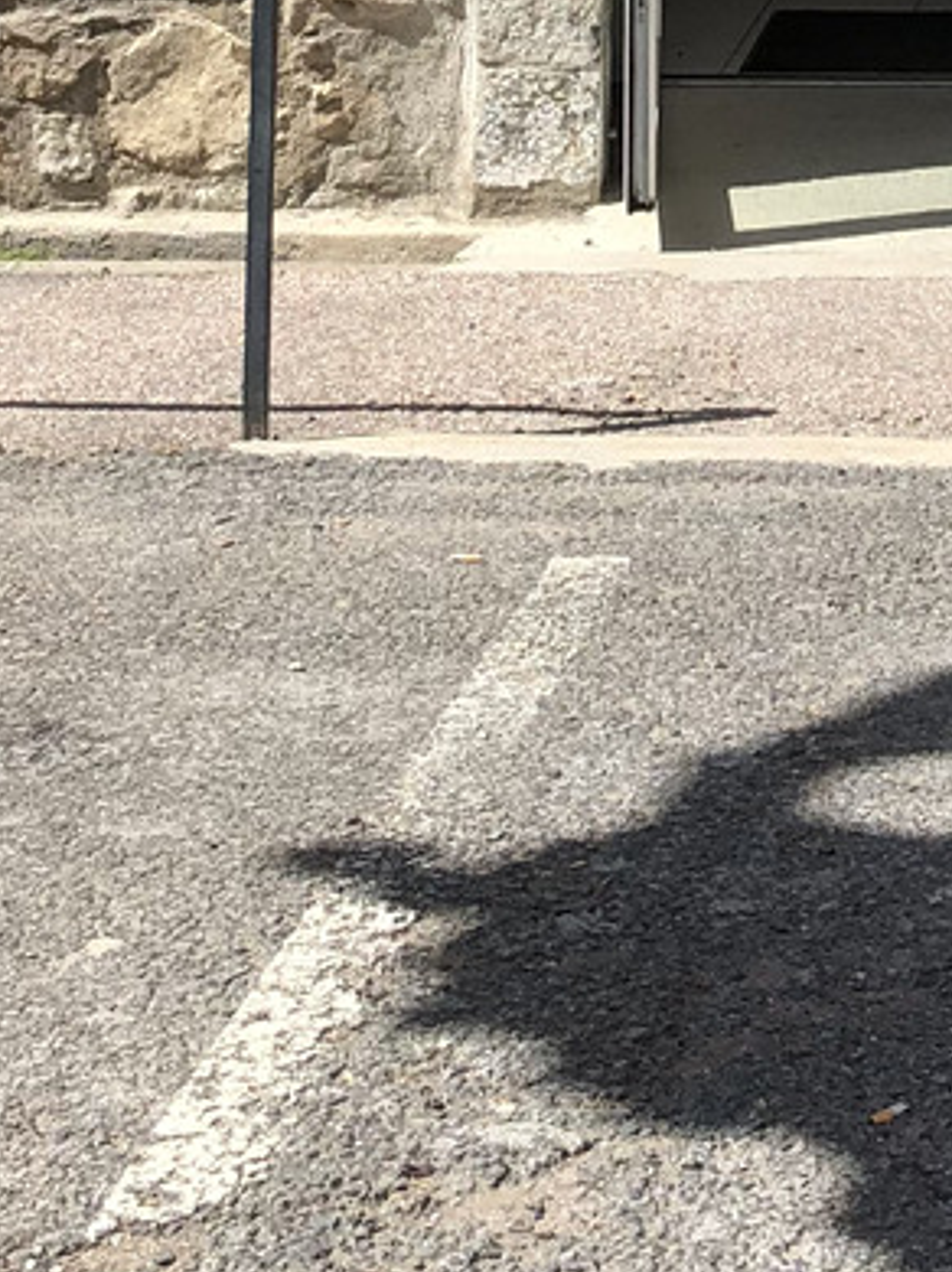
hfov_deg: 12.6
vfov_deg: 15.1
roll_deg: +0.0
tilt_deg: +2.4
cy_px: -933
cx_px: 1135
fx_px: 4222
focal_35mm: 115
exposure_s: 1/1297
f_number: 1.8
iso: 20
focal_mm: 4
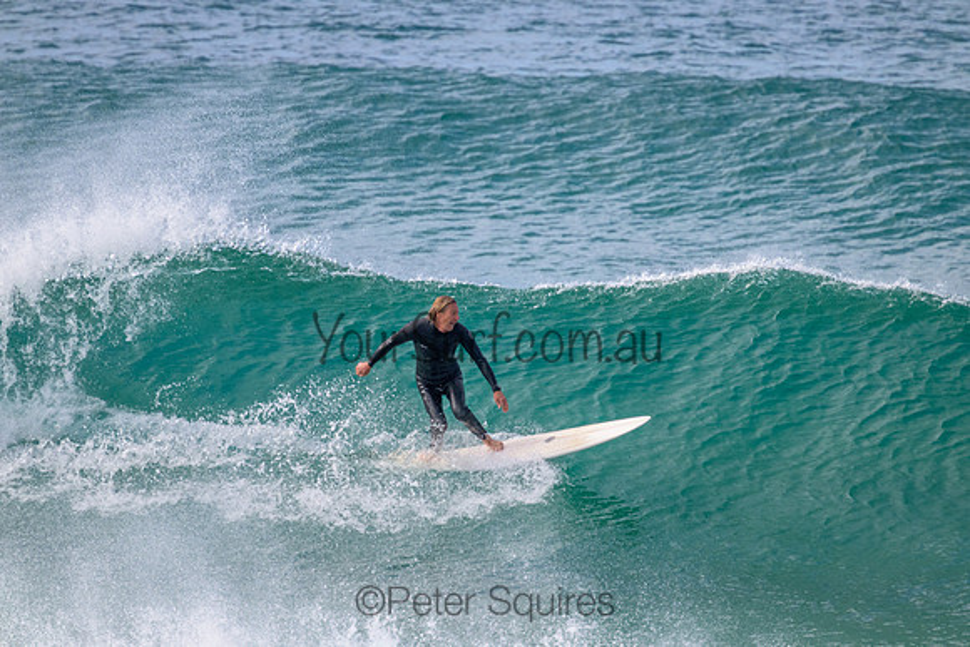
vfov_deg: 1.7
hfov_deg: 2.6
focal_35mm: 800
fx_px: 21560
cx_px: 485
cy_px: 324
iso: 1800
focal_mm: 800
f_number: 11
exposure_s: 1/2000
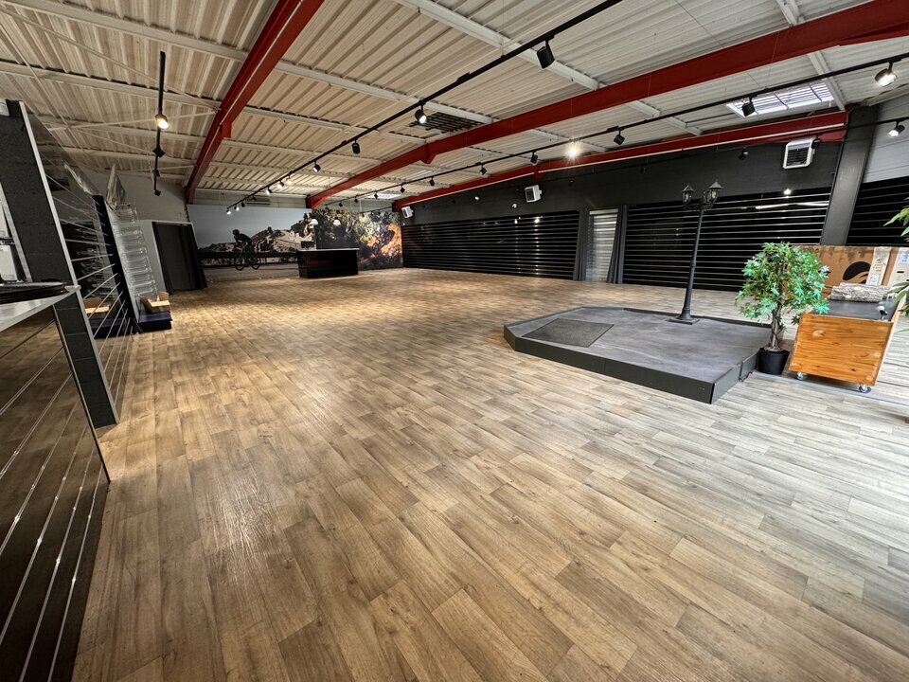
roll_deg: +1.7
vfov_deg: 85.7
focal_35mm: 14
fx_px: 368
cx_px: 454
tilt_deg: -15.3
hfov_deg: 102.1
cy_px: 341
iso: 160
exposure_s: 1/50
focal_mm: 2.22
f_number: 2.2
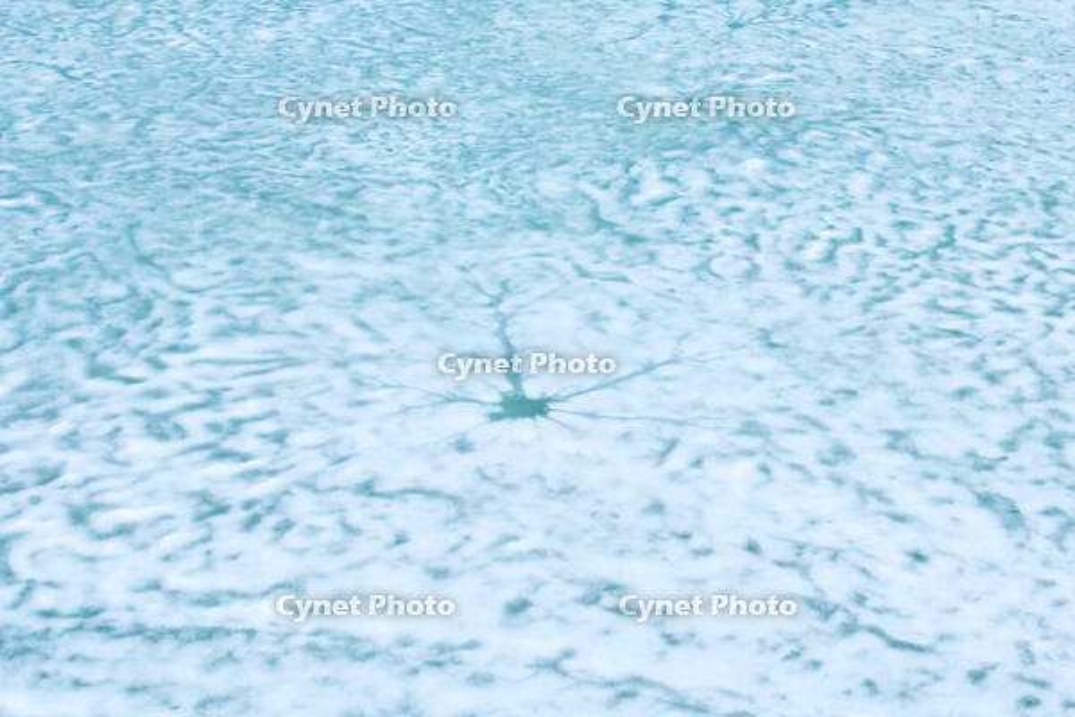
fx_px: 2389
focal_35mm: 80
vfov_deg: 17.1
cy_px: 358
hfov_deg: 25.4
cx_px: 538
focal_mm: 80
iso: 100
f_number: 18
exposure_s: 1/100
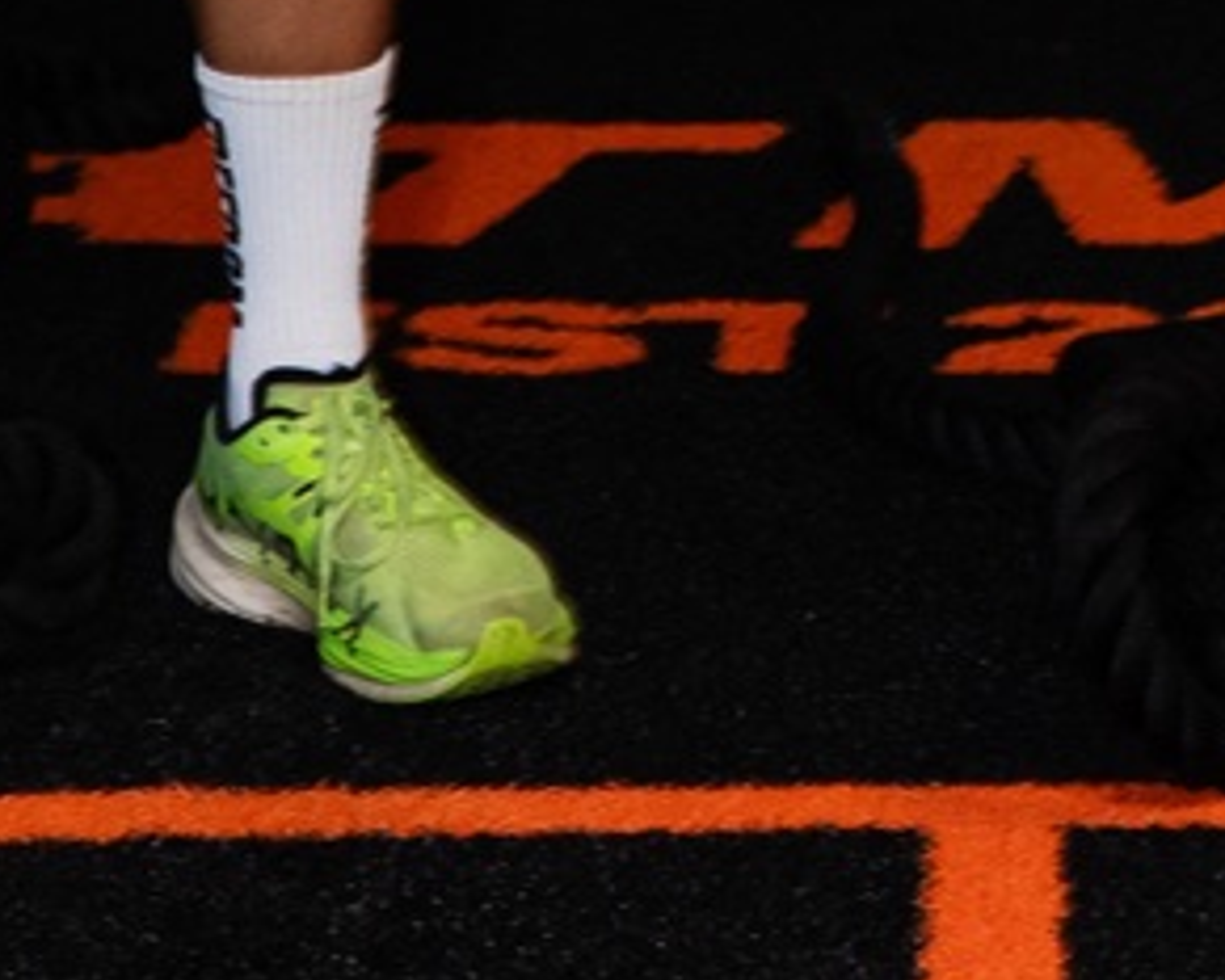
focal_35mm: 170
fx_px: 6165
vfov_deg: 7.8
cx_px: 1208
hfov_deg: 11.2
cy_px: -2015
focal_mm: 33
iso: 800
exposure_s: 1/40
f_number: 4
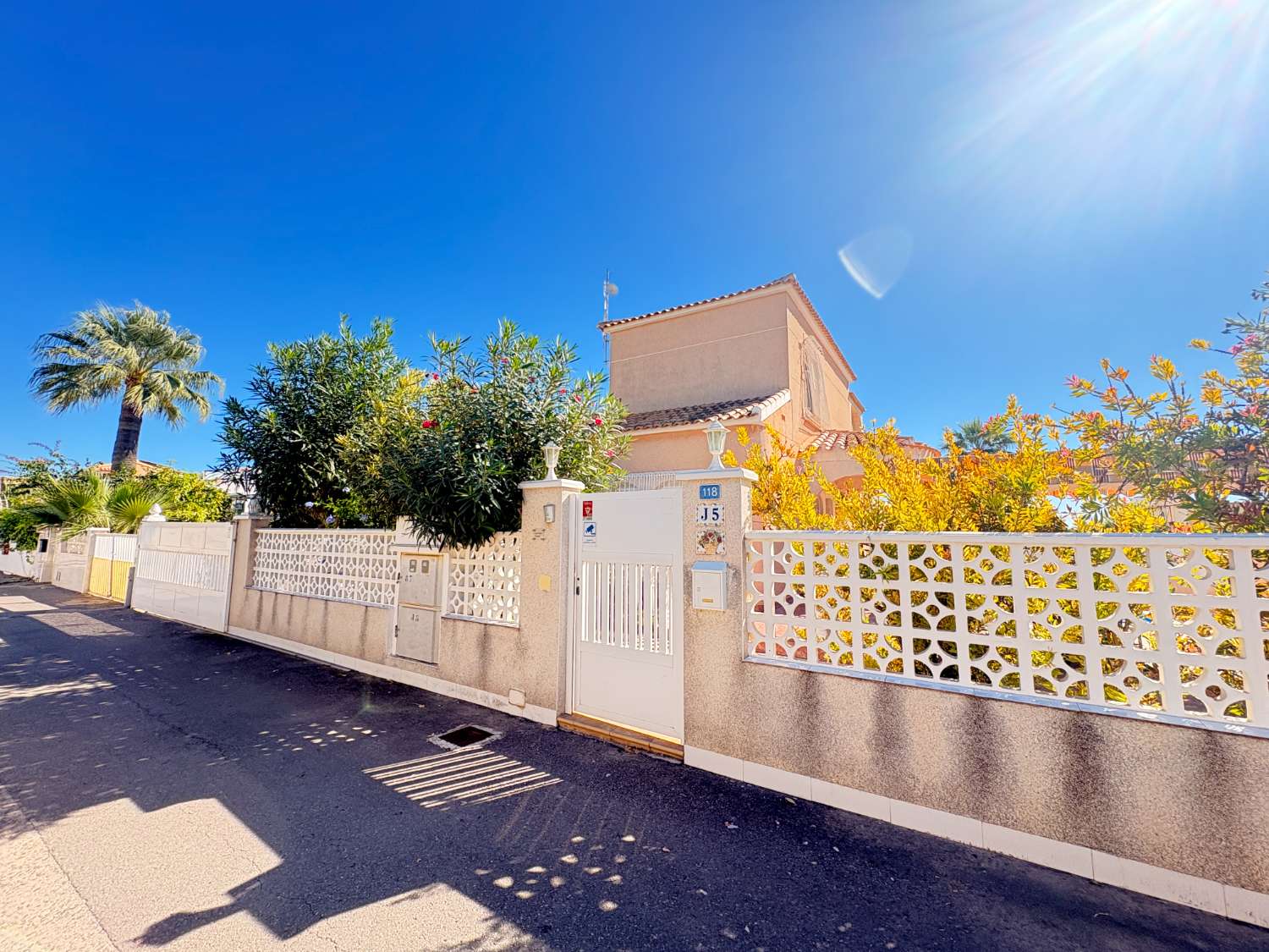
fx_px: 513
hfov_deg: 102.1
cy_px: 476
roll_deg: -0.5
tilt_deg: +8.0
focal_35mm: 14
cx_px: 634
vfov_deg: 85.7
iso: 64
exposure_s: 1/501
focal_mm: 2.22
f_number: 2.2
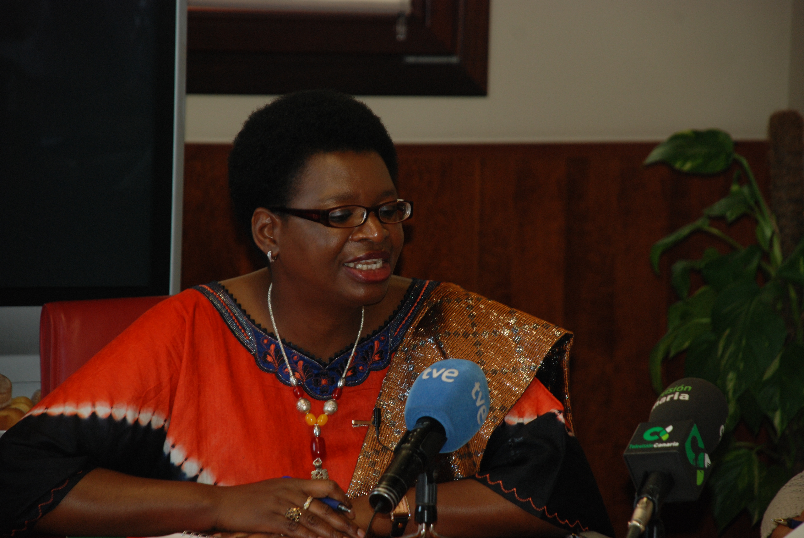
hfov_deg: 11.0
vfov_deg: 7.3
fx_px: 4193
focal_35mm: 188
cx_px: 402
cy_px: 269
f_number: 5.6
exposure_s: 1/60
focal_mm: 125
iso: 320
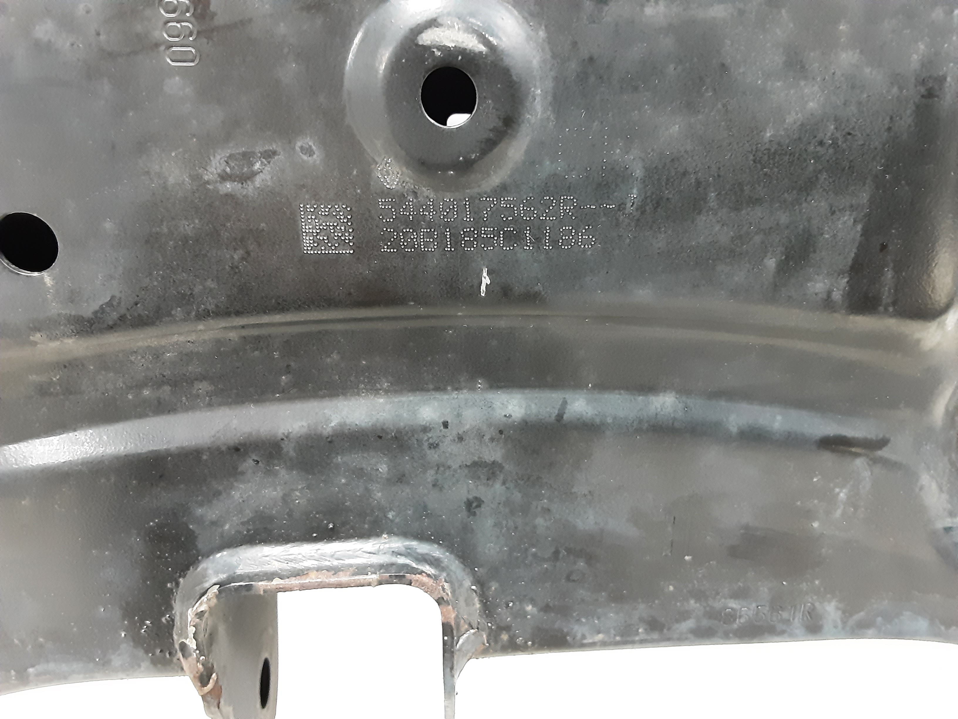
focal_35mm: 27
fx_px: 747
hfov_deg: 65.3
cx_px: 479
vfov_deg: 51.4
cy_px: 360
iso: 400
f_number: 1.9
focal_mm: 2.91
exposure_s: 1/25
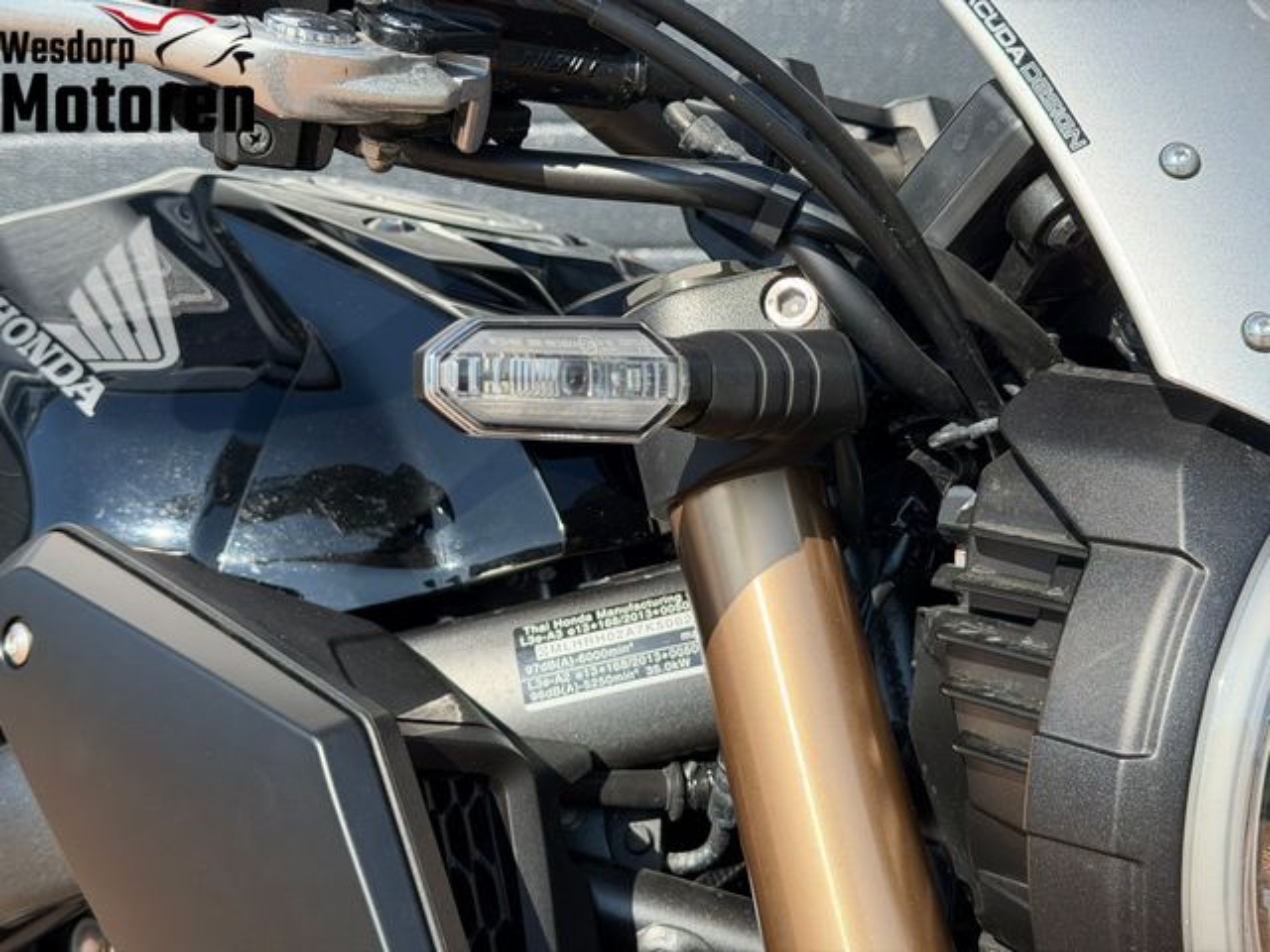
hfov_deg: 39.7
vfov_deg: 30.3
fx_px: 1761
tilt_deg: -12.6
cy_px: 476
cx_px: 635
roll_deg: +2.9
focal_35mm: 48
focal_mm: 6.76
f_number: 1.78
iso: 100
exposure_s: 1/2415
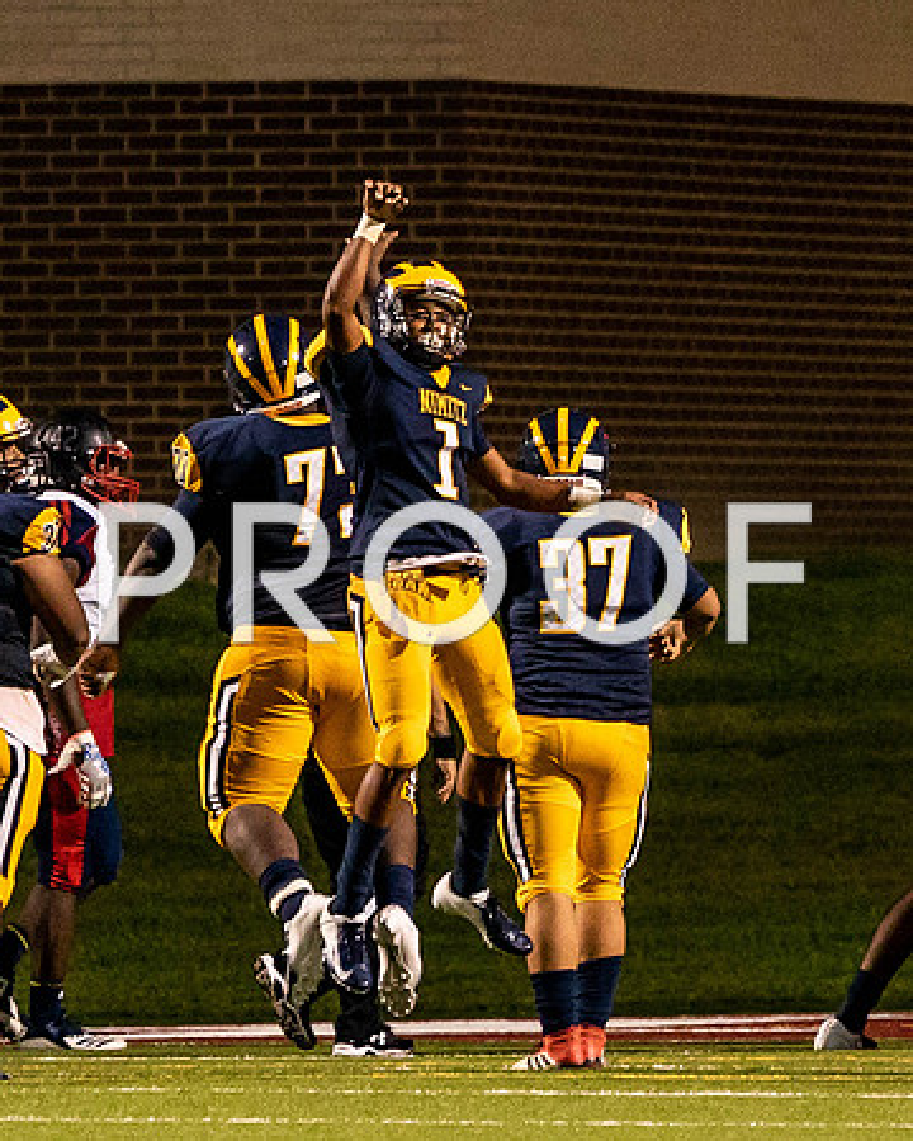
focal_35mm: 1036
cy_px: 572
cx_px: 814
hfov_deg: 1.5
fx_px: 34990
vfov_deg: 1.9
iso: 6400
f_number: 5.6
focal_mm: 400
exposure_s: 1/750
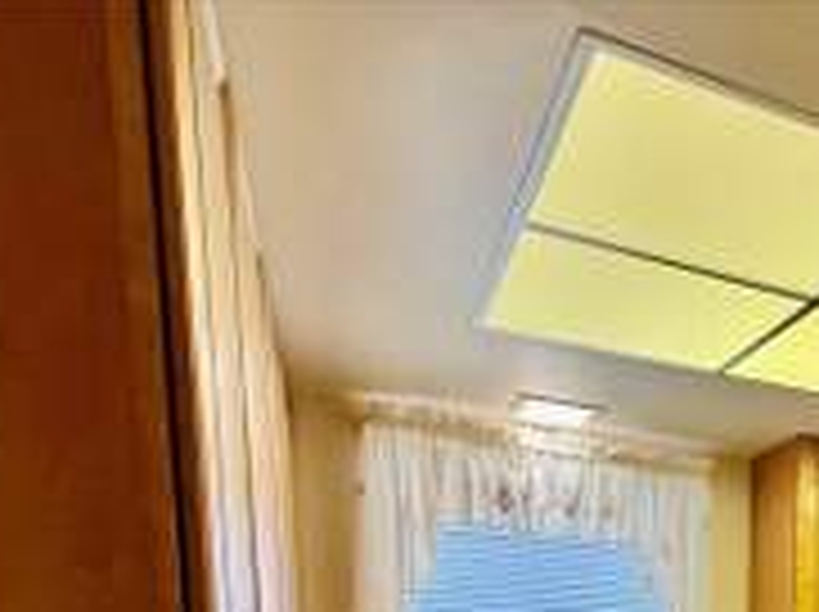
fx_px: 874
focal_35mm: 37
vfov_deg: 30.3
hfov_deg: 43.8
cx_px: 796
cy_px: 801
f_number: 2.2
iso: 250
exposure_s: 1/120
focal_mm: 2.22
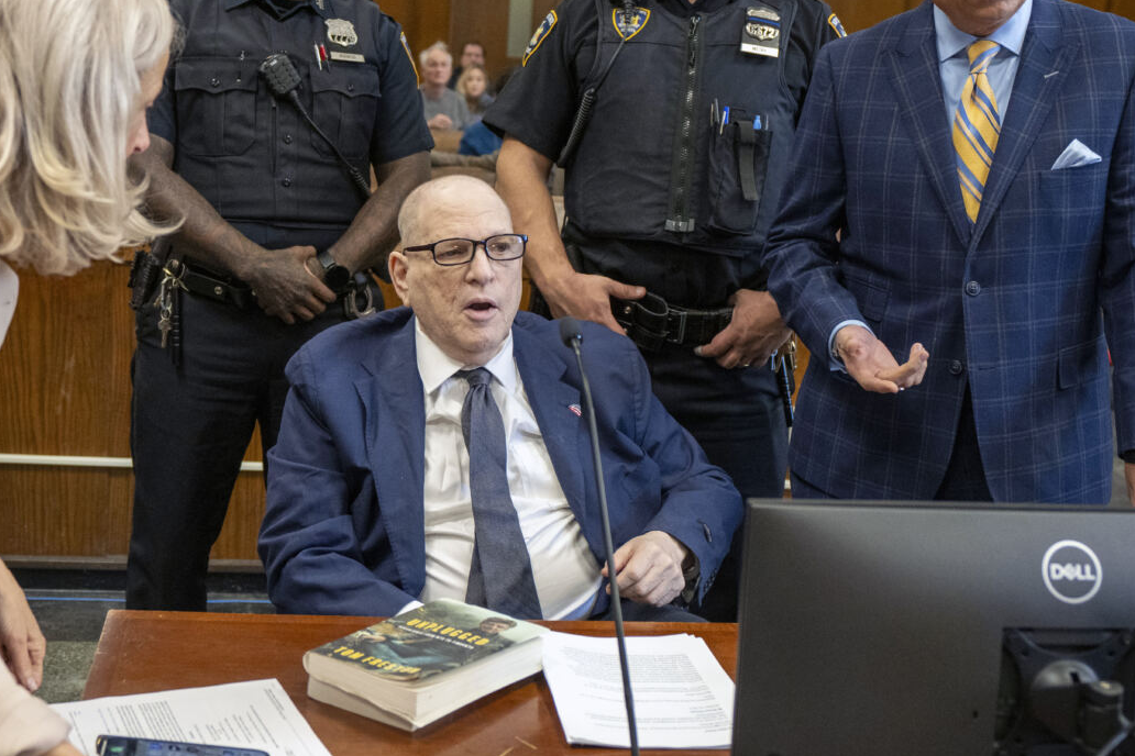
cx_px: 478
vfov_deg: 27.0
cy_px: 340
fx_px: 1576
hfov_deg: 39.5
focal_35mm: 50
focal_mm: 29
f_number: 2.8
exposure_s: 1/250
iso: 3200
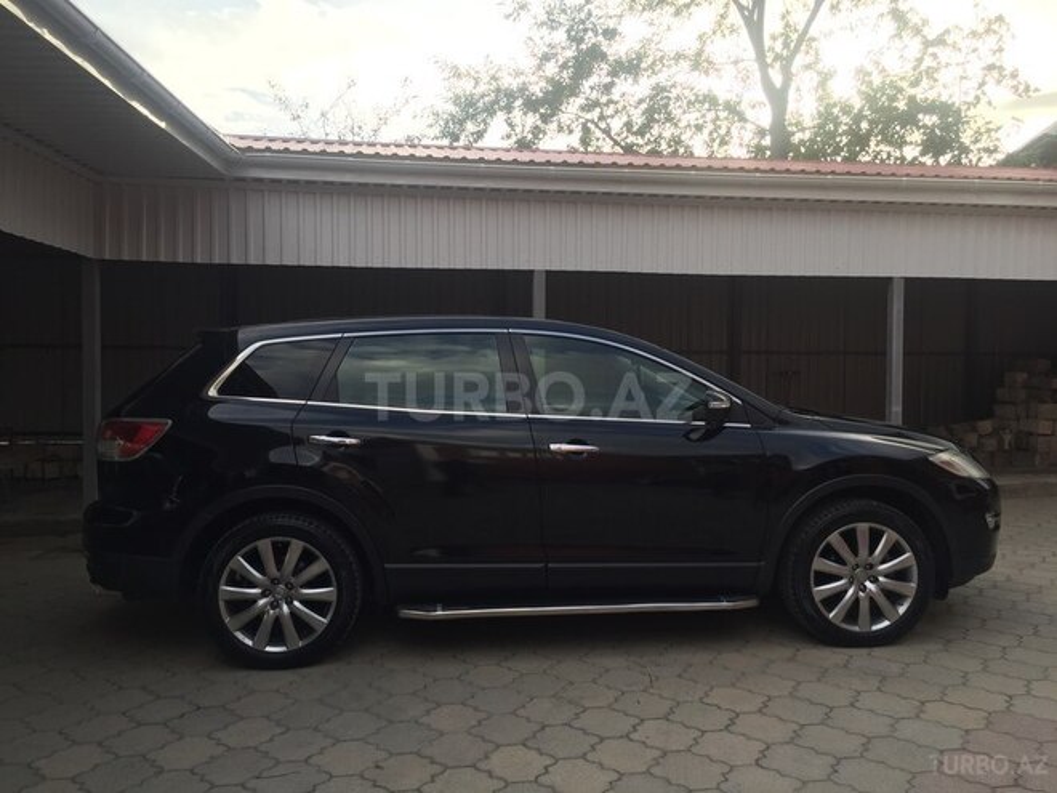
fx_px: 886
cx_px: 528
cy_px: 396
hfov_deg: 61.7
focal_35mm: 29
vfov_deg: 48.2
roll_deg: -1.2
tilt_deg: -0.8
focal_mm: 4.15
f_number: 2.2
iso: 32
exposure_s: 1/309
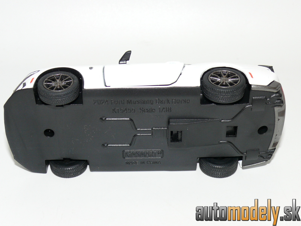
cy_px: 113
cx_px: 150
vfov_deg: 21.6
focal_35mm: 68
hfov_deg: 28.6
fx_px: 591
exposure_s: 1/30
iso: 100
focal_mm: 10.8
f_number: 4
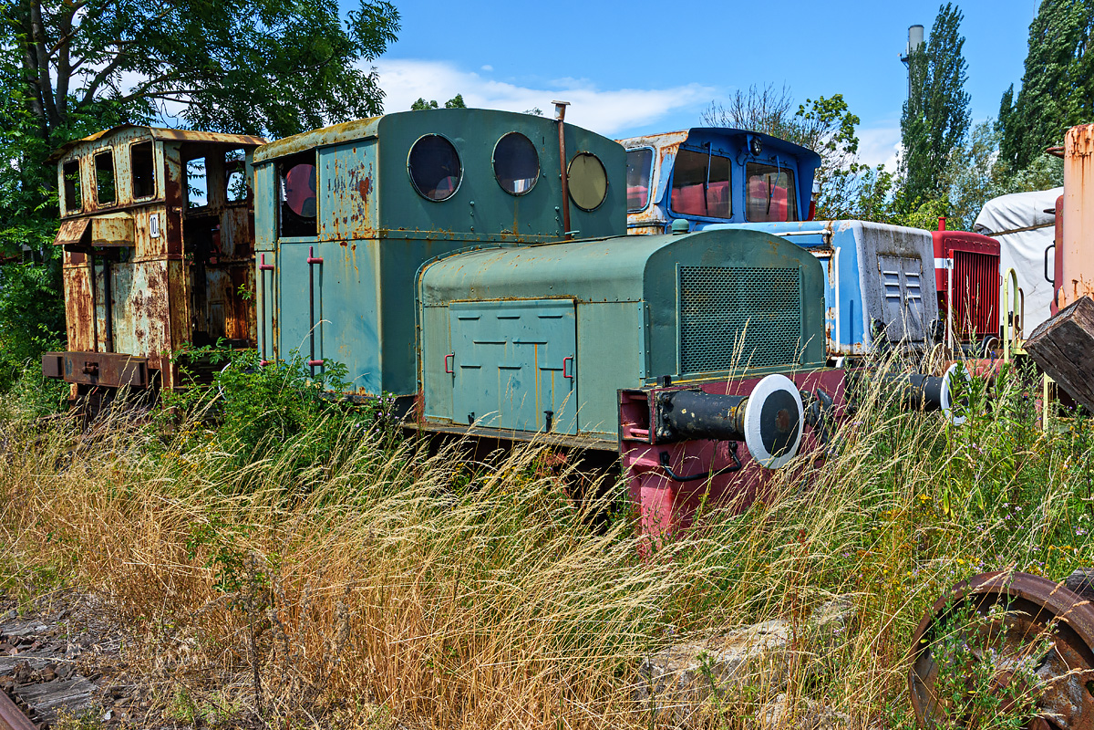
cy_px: 365
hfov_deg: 57.2
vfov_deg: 40.0
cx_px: 547
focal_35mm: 33
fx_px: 1003
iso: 200
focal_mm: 22
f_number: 8
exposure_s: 1/1000
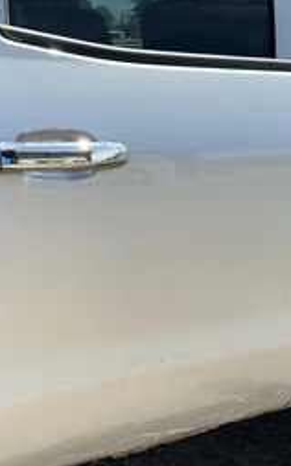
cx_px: 175
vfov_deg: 42.5
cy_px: 271
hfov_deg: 27.3
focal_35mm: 47
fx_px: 597
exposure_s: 1/944
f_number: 1.8
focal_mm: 3
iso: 25
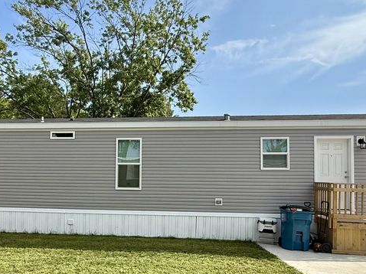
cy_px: 171
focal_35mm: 30
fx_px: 317
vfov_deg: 46.4
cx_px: 151
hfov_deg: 59.6
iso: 50
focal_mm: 2.22
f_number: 2.2
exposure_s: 1/1745
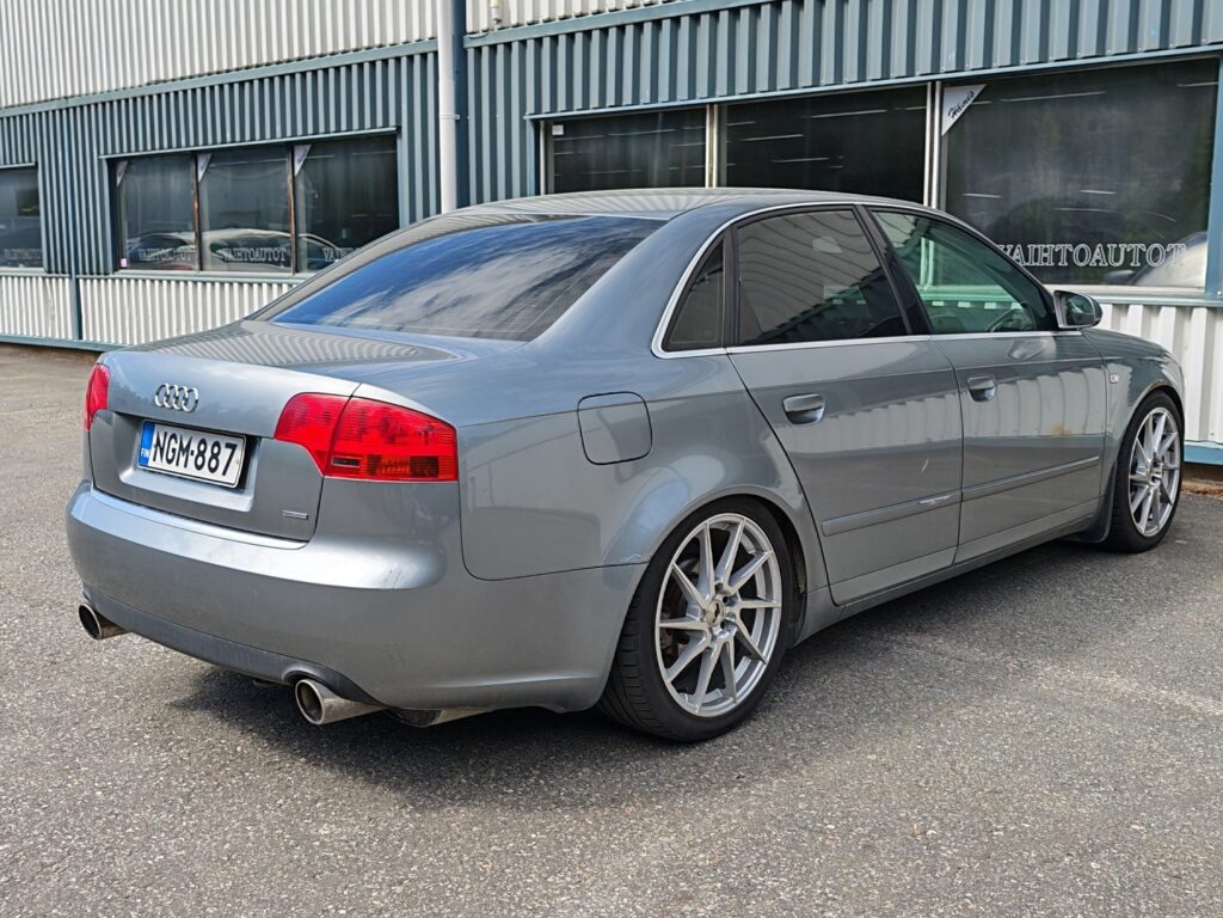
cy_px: 459
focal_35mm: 38
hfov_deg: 49.0
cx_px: 612
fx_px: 1343
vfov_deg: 37.7
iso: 50
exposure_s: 1/1600
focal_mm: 5.4
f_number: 1.6
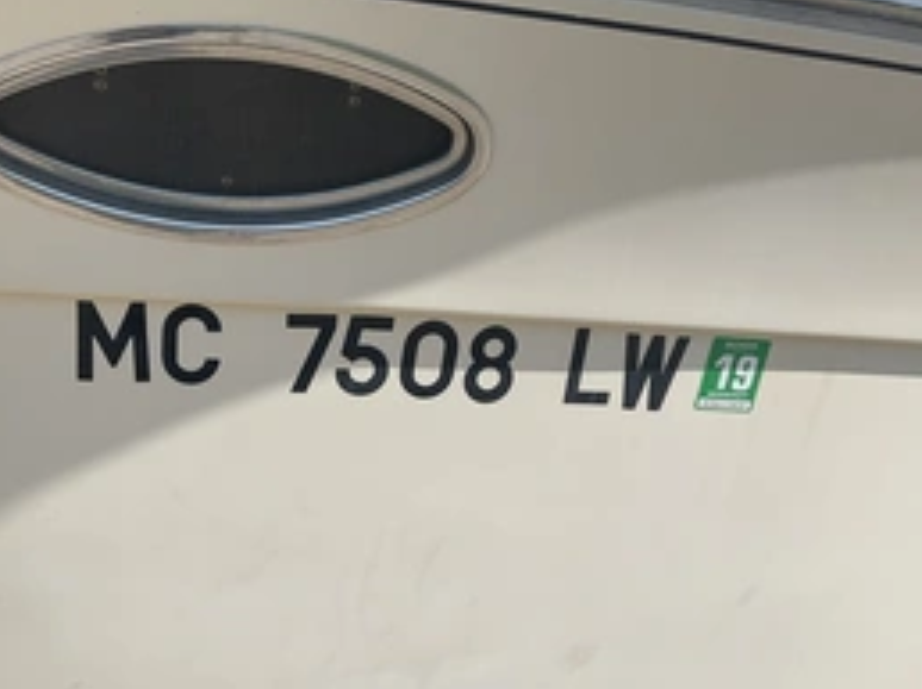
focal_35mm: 45
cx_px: 365
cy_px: 457
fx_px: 1197
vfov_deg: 31.9
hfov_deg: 41.9
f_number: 1.8
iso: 25
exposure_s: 1/2320
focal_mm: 3
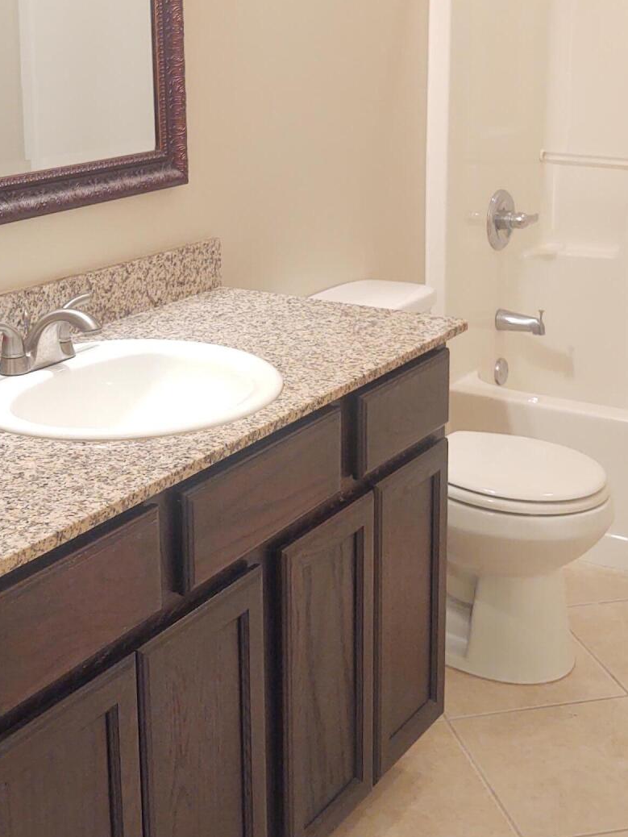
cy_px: 300
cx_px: 235
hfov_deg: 27.9
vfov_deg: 36.5
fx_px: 1257
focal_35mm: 52
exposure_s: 1/60
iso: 209
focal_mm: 4.75
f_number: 1.7
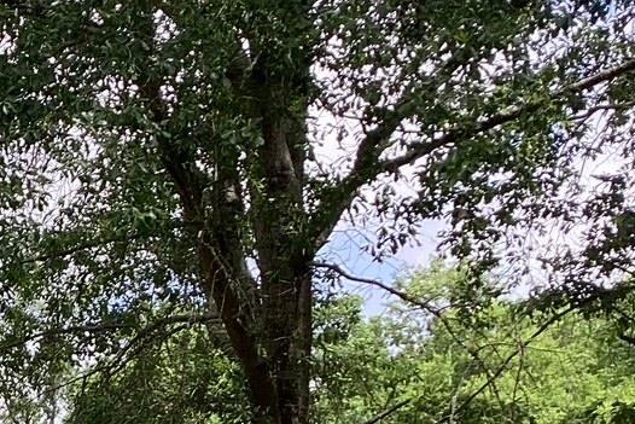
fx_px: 1764
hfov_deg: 18.2
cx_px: -309
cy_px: 651
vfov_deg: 12.9
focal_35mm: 100
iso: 25
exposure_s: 1/271
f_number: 2.4
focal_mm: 3.3
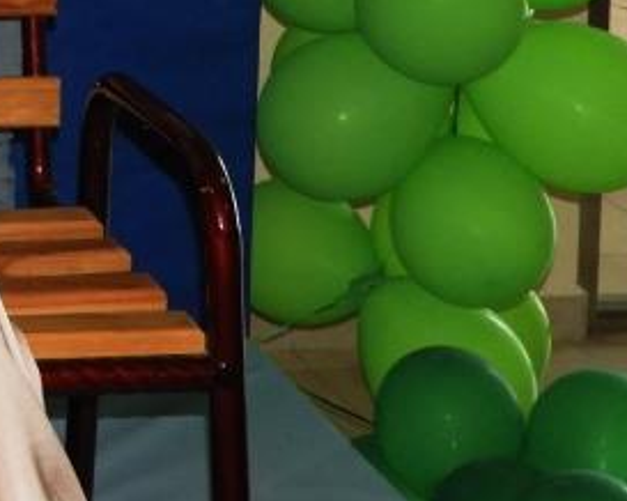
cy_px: -303
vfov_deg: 12.0
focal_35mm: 121
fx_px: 2244
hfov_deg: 14.5
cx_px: -402
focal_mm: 5.9
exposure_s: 1/30
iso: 200
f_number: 3.6
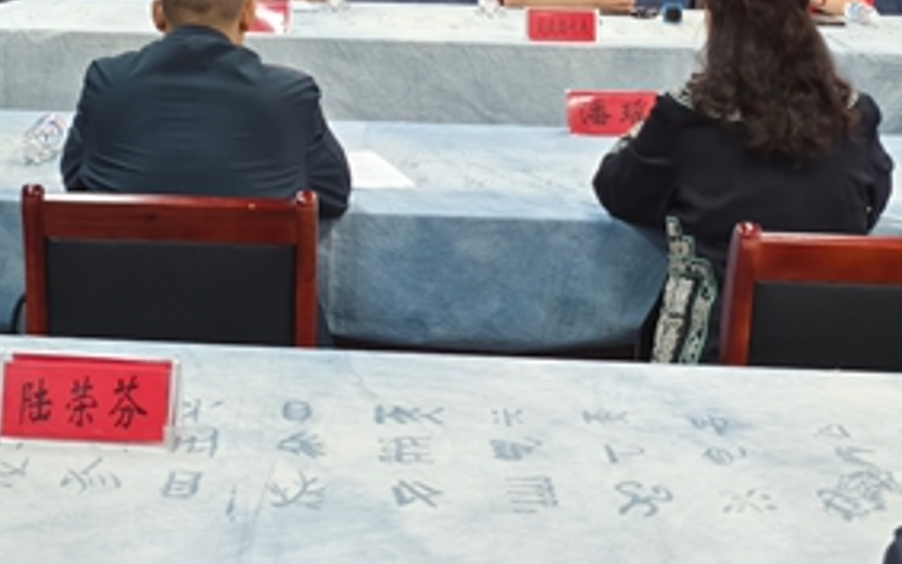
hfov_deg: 29.5
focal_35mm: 69
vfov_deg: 17.4
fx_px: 1697
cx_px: 280
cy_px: -223
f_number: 1.57
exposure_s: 1/100
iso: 693
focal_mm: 5.6
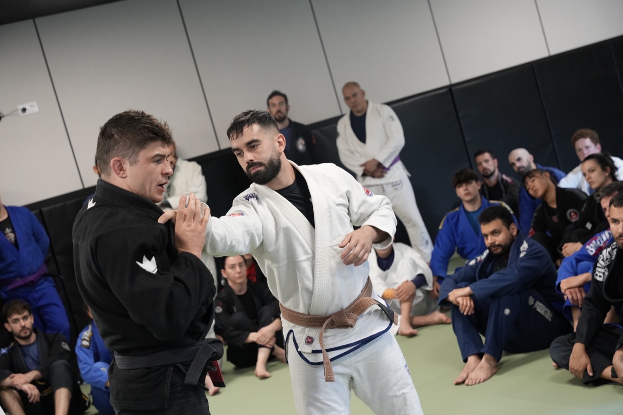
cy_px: 208
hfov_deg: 28.8
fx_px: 1211
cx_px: 312
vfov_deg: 19.5
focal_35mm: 70
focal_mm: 70
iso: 4000
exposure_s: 1/100
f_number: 5
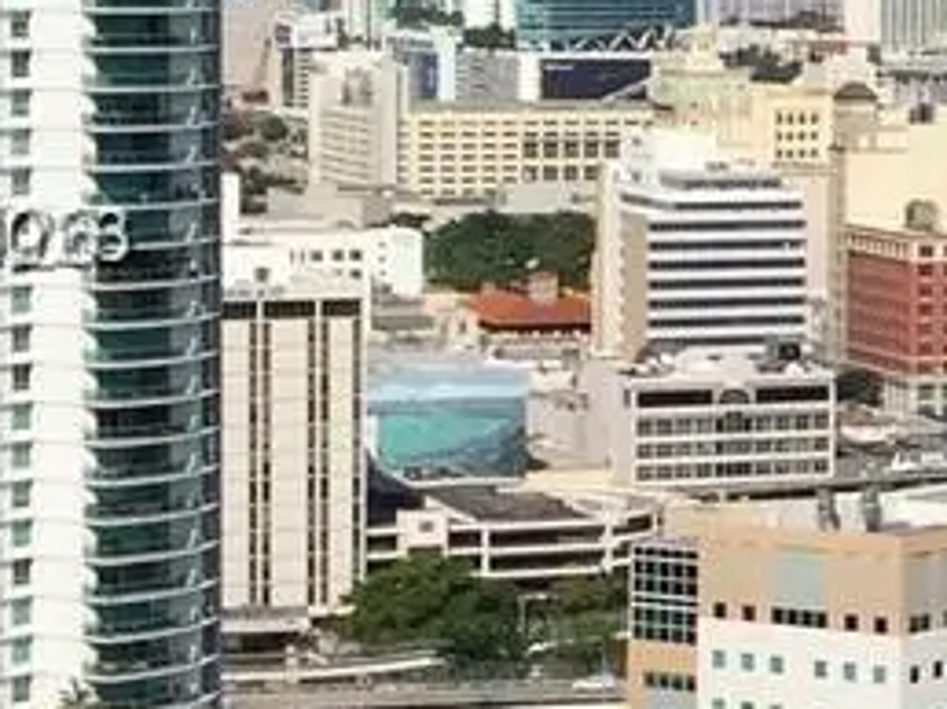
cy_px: 242
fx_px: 4920
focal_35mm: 180
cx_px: 1894
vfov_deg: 8.2
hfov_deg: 10.2
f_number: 2.2
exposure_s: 1/4950
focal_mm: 4.15
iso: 32
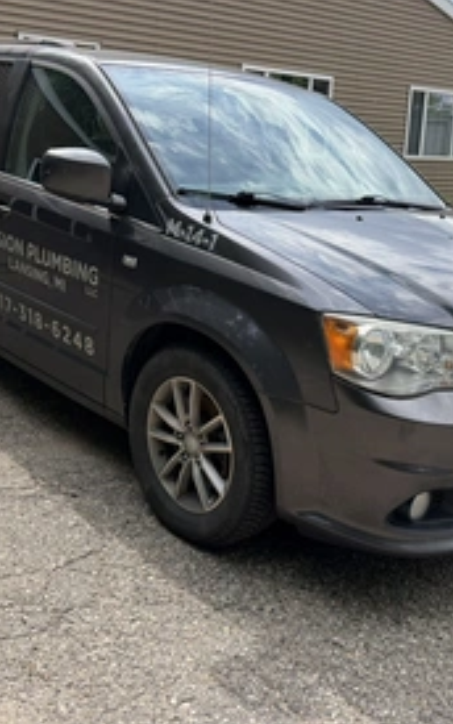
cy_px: 342
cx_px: 240
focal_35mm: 37
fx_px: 730
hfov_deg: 34.4
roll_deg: -2.0
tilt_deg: -14.3
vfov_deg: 52.7
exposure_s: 1/1585
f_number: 1.78
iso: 100
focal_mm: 6.76
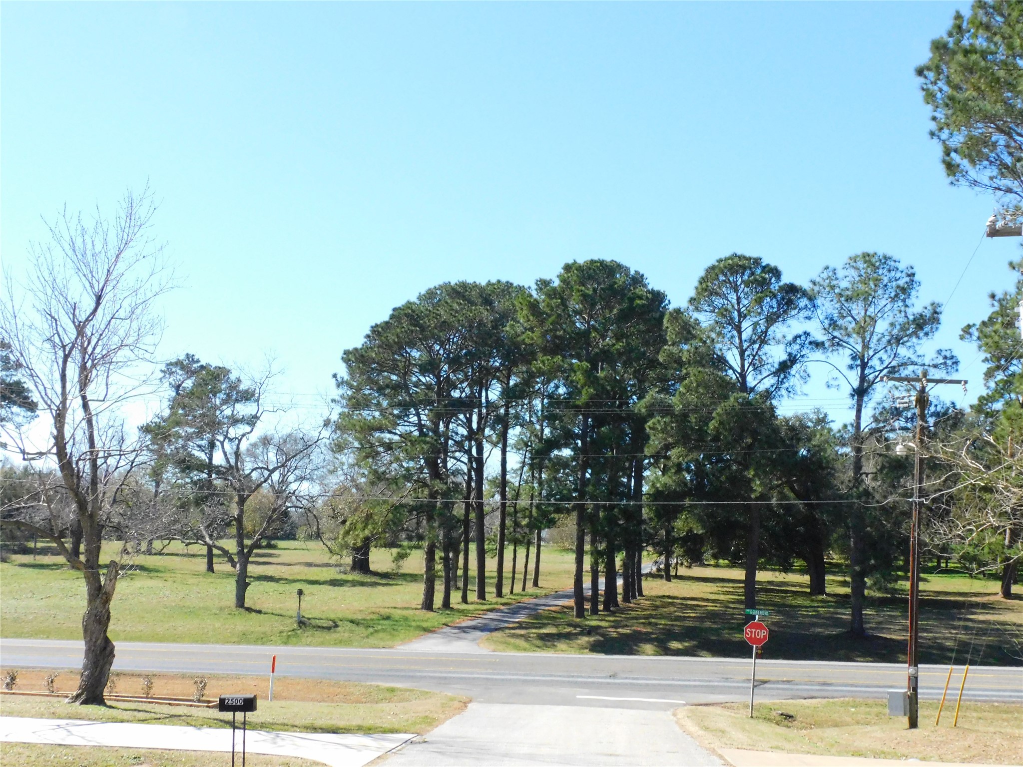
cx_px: 512
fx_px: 1330
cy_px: 384
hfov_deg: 42.1
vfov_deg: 32.2
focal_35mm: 45
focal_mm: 8.1
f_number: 5.6
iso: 800
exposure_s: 1/1250
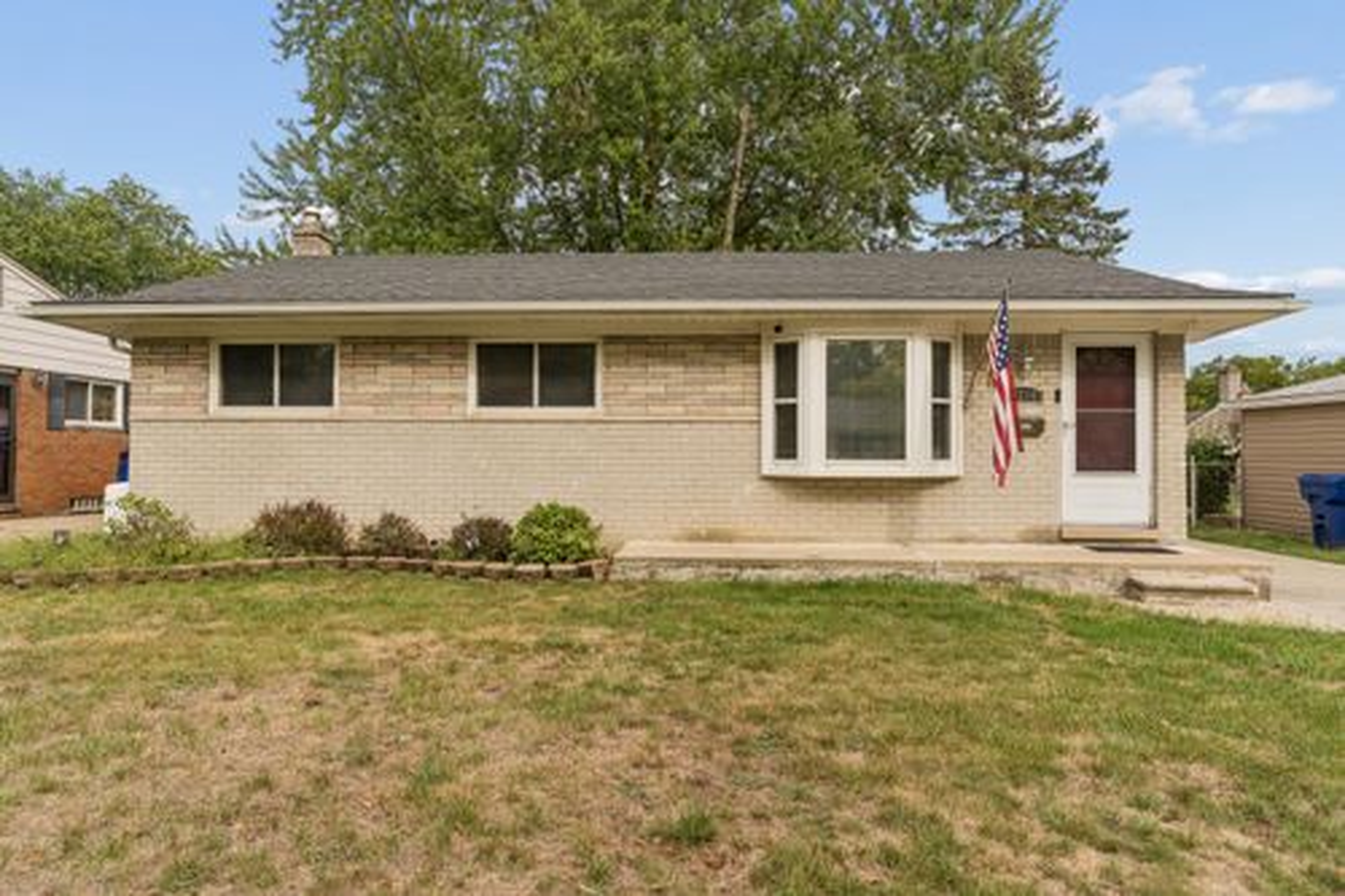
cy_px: 448
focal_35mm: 22
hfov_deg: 78.6
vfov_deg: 57.2
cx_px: 672
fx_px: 822
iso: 200
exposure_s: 1/60
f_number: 13
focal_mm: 22
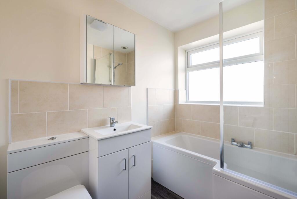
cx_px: 148
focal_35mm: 16
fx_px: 132
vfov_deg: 73.8
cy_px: 100
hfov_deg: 96.7
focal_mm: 16
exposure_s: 1/50
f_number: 7.1
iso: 500
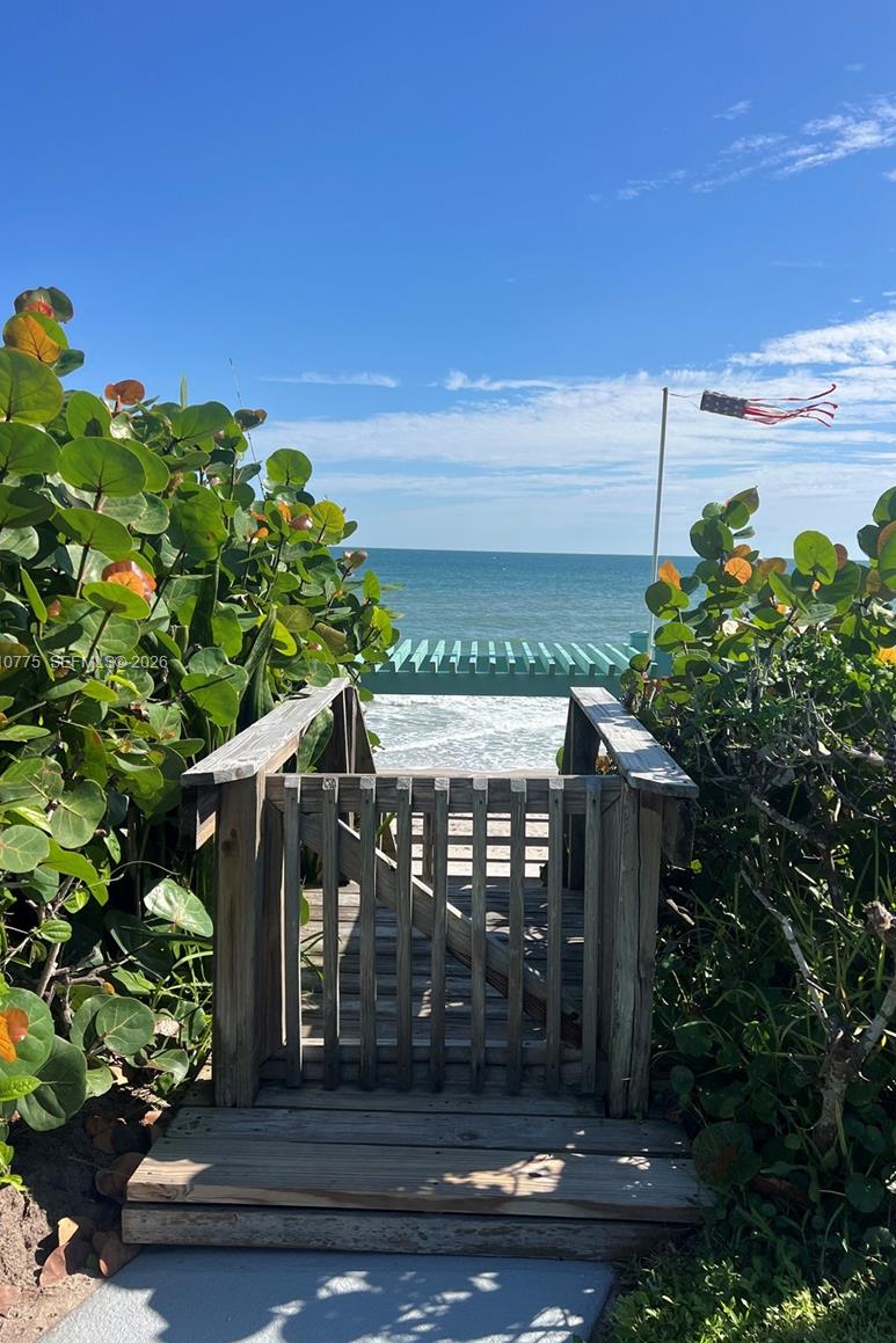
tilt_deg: -5.8
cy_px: 664
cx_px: 475
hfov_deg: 46.4
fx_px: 1045
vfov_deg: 65.5
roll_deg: -1.7
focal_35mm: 28
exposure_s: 1/5319
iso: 50
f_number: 1.5
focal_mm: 5.7
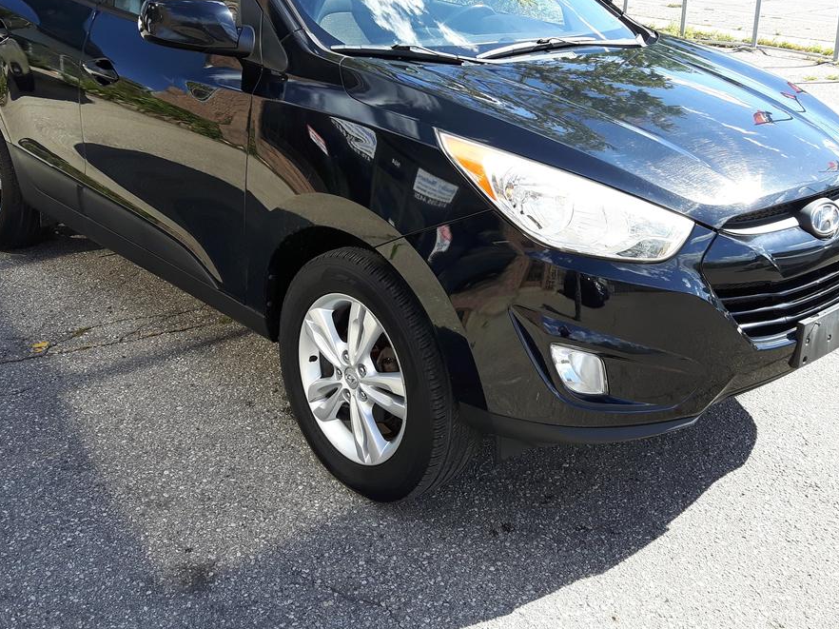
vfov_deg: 31.9
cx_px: 422
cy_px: 205
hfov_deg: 42.1
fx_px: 1090
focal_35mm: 45
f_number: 1.9
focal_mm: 3.7
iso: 40
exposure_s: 1/351
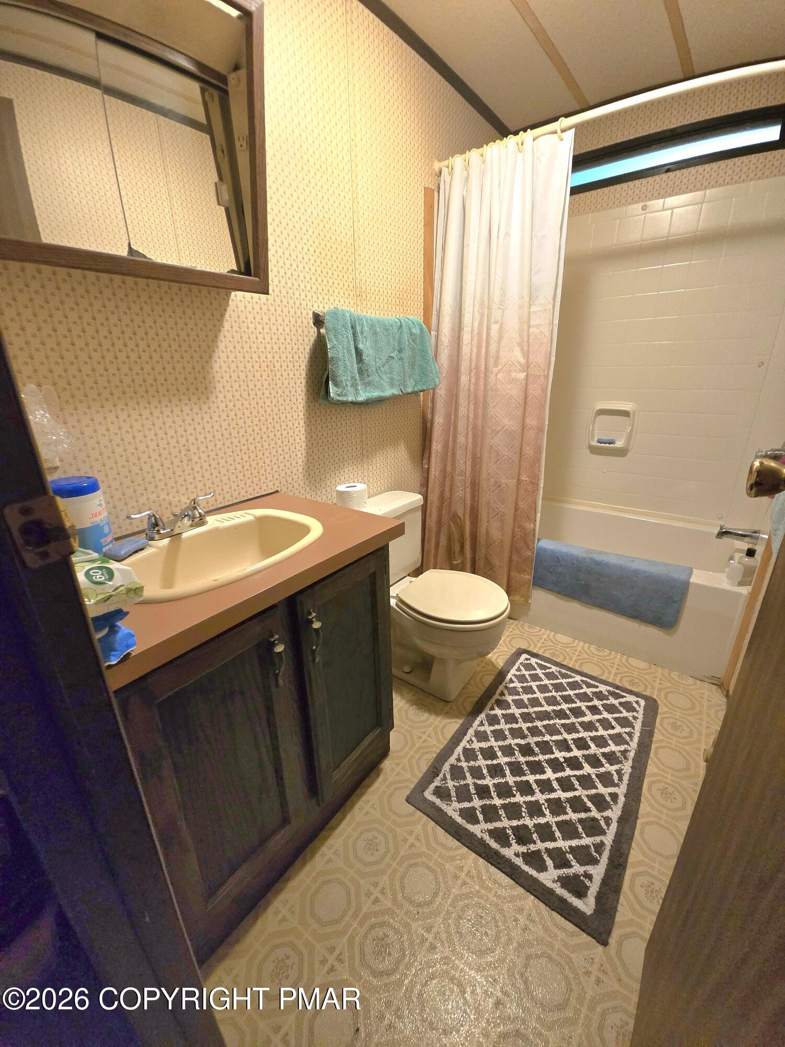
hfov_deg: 89.9
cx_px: 392
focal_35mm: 13
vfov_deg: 106.2
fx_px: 393
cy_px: 524
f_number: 2.2
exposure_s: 1/60.2
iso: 640
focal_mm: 2.2
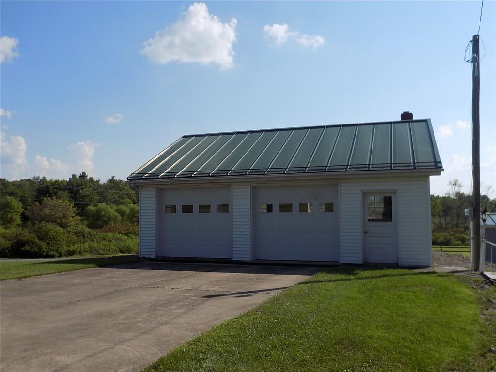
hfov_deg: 60.0
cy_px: 186
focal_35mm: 30
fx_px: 430
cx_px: 248
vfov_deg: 46.8
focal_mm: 5.3
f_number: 3.3
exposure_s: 1/1250
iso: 80
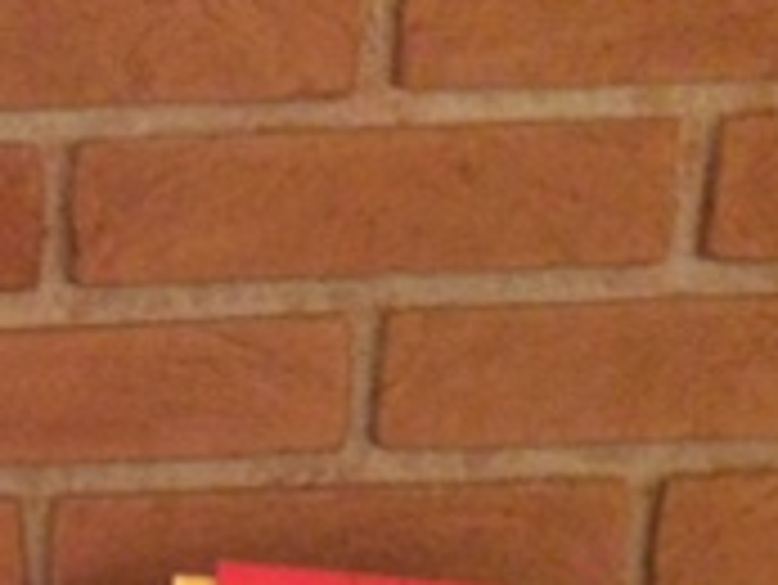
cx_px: -252
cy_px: 1053
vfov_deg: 11.6
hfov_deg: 15.8
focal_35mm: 118
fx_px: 2654
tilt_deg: -29.6
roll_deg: +2.2
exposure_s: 1/24
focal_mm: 3.3
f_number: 2.4
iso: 320
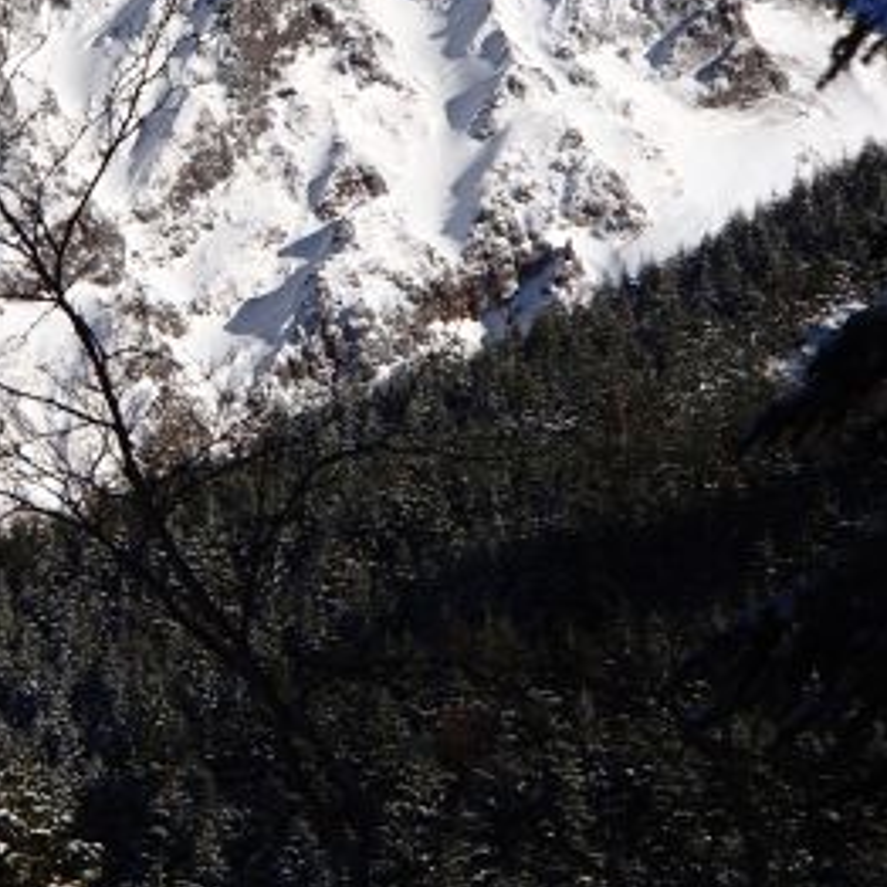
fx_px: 6842
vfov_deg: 7.4
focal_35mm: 236
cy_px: 266
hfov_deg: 7.4
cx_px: 44
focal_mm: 22.79
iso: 160
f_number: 16
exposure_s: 1/250
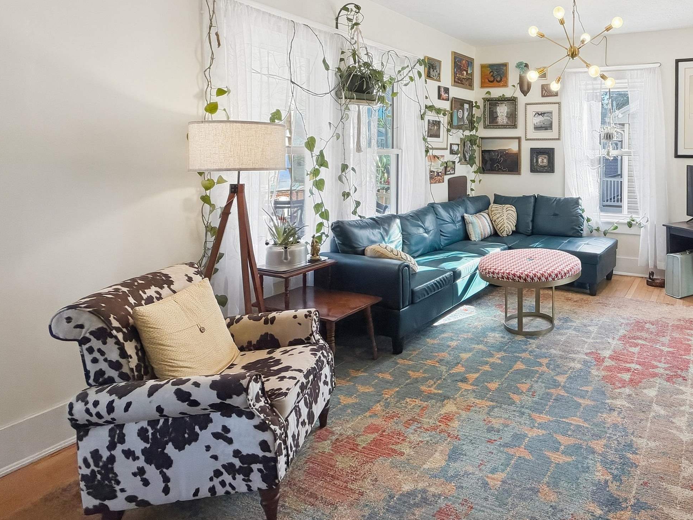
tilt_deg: +0.2
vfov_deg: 58.9
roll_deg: +1.0
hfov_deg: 69.8
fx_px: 440
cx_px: 542
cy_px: 153
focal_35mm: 22
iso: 250
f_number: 2.2
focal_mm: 2.2
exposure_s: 1/120
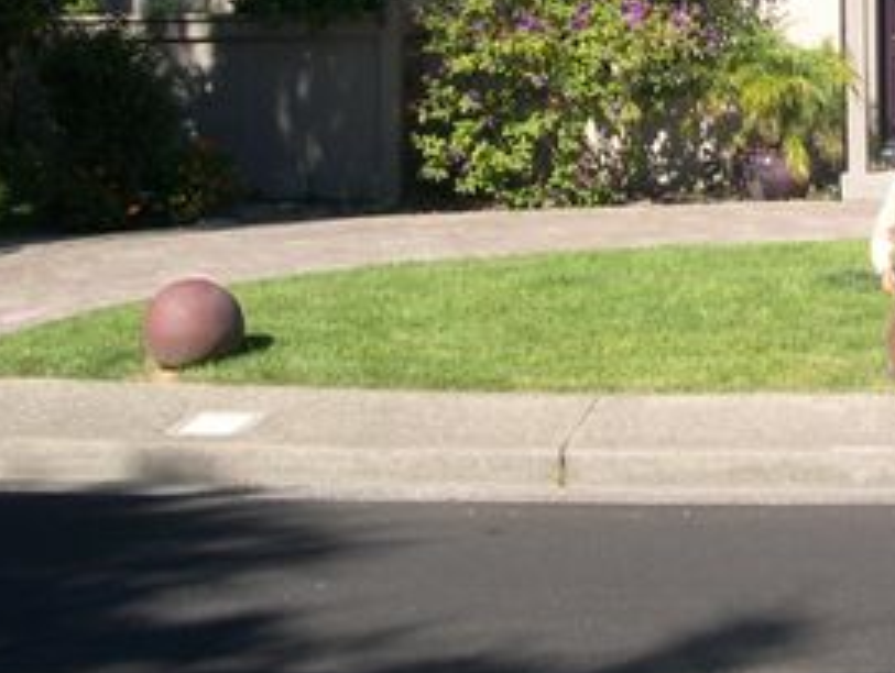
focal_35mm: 84
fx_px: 2175
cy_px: -20
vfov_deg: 17.2
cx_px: 905
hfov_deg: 22.3
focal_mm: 8
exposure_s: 1/111
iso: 100
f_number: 7.6
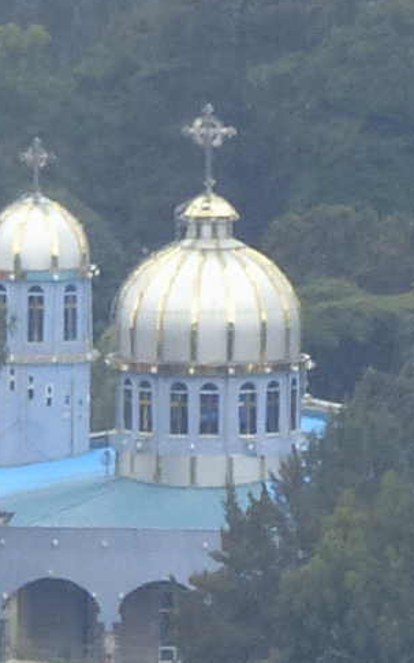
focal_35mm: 871
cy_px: 456
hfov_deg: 1.5
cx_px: 234
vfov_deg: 2.4
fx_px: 15752
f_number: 4
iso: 100
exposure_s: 1/500
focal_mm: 71.8
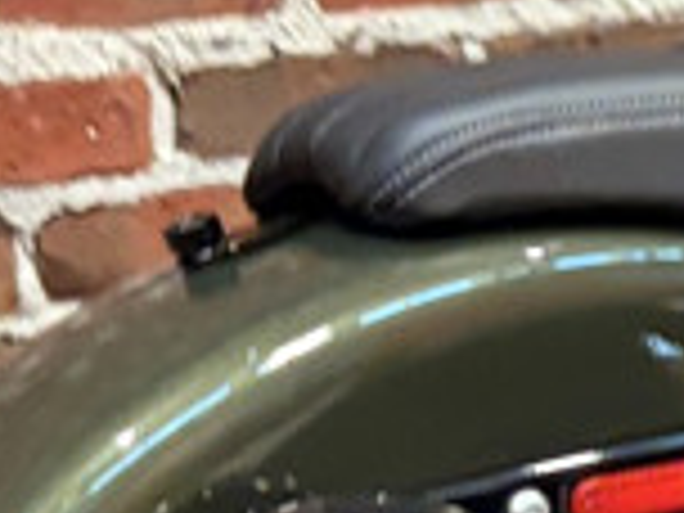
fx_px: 3596
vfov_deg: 8.1
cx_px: 1510
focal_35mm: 182
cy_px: 598
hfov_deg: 9.8
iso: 320
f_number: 1.6
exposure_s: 1/60
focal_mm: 5.96
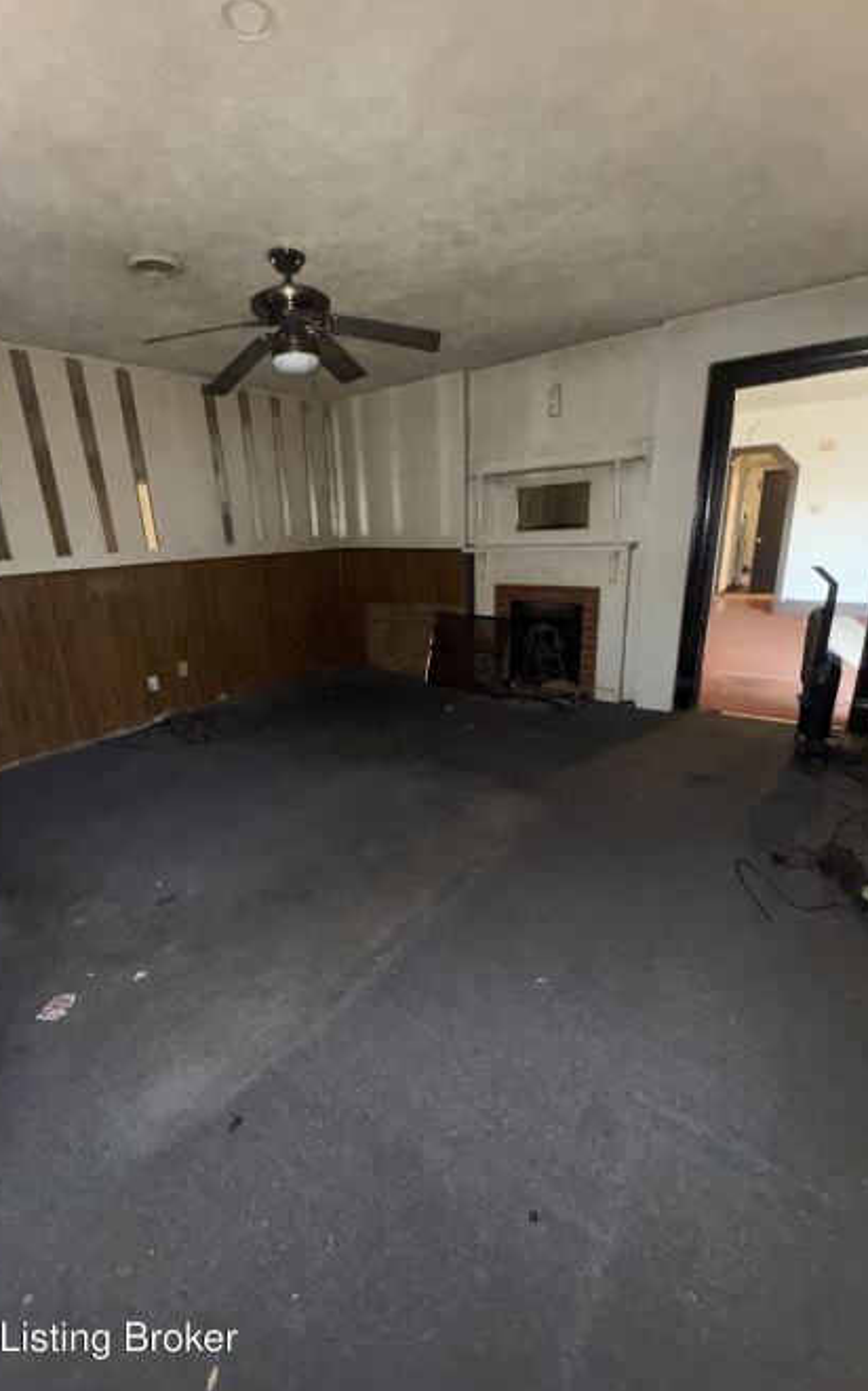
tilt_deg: -16.7
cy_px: 699
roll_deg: +2.7
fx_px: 568
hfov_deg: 74.6
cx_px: 394
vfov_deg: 101.5
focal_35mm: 15
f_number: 2.2
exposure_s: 1/16
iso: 1600
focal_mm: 2.22
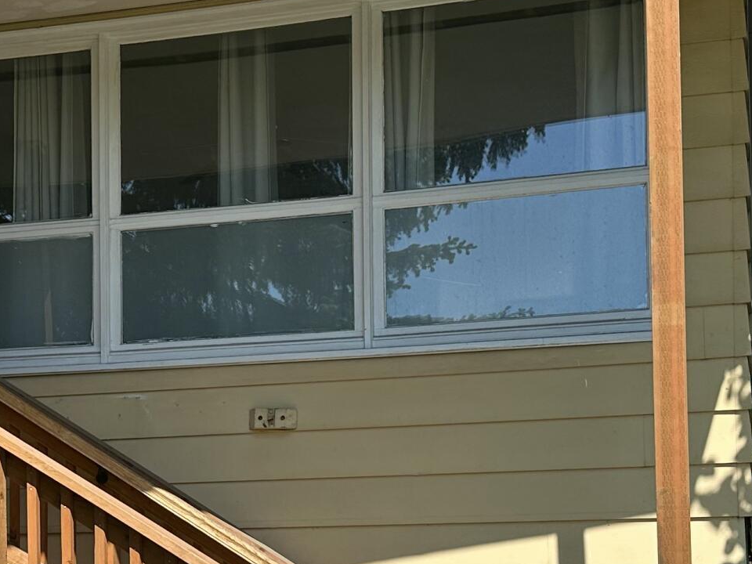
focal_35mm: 75
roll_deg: +0.0
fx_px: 1629
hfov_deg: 25.7
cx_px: 208
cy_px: 511
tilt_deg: +1.3
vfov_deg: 19.3
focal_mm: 6.86
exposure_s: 1/3155
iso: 80
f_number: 1.78
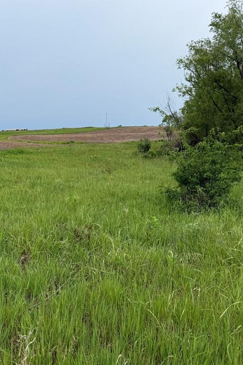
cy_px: 179
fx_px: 344
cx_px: -2
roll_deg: +1.3
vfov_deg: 55.8
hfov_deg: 35.1
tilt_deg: -5.1
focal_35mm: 34
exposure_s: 1/3953
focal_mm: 6.76
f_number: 1.78
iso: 80
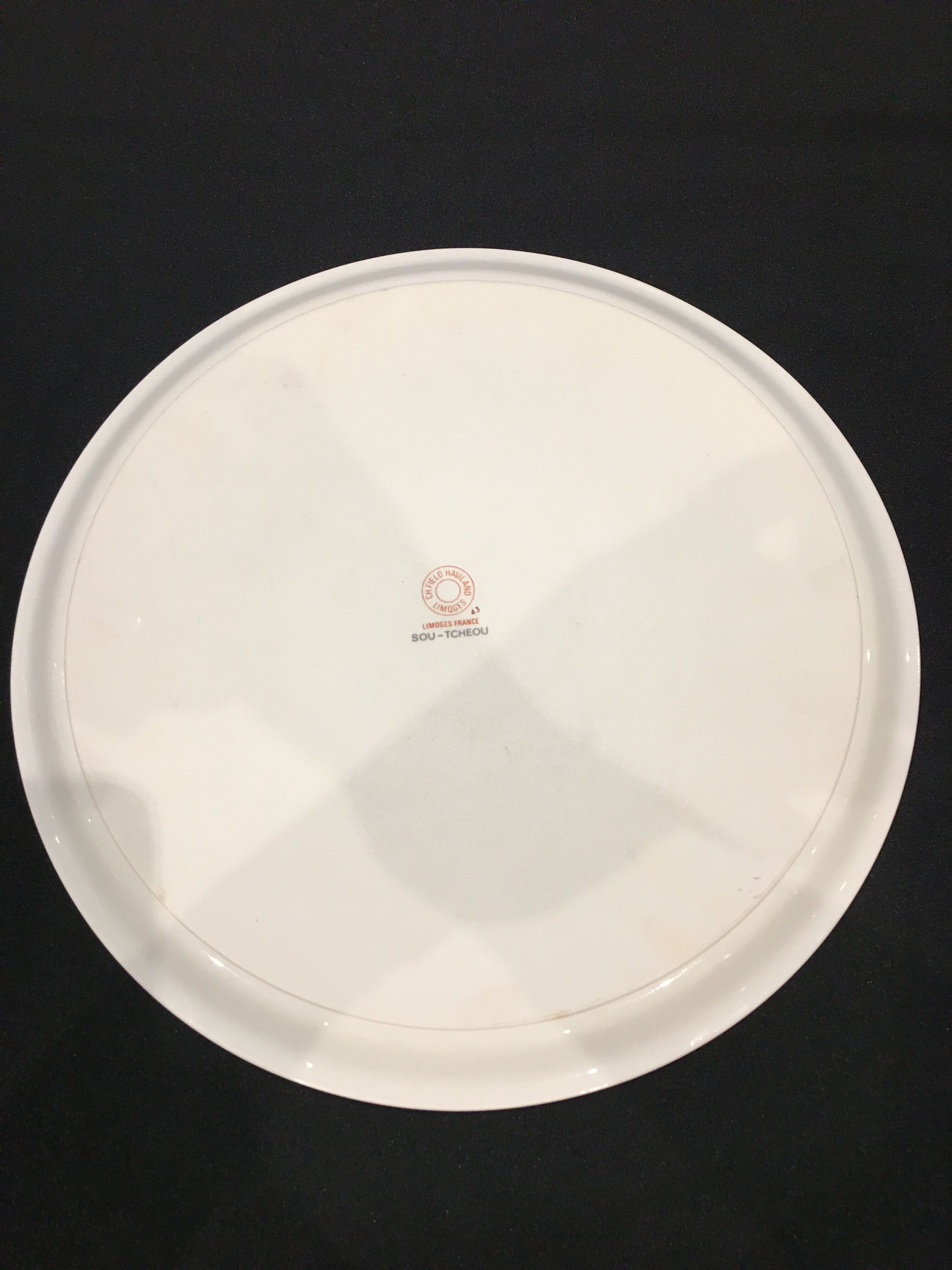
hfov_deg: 48.2
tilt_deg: -70.8
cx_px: 476
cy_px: 635
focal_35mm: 29
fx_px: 1063
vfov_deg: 61.7
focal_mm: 4.15
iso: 50
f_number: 2.2
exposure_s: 1/33
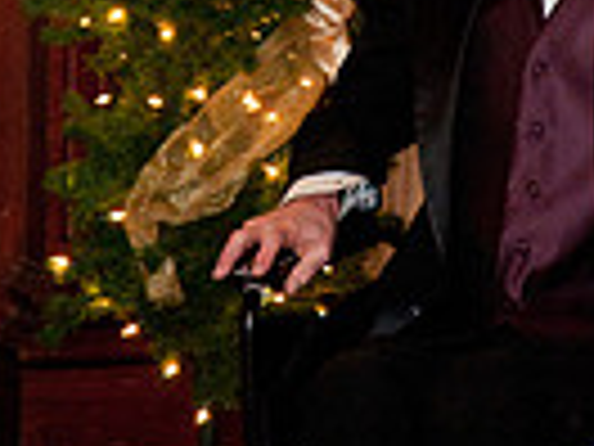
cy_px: -176
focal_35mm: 393
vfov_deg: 3.8
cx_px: 385
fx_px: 6744
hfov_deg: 5.0
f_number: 5.6
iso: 1250
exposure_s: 1/60
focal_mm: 120
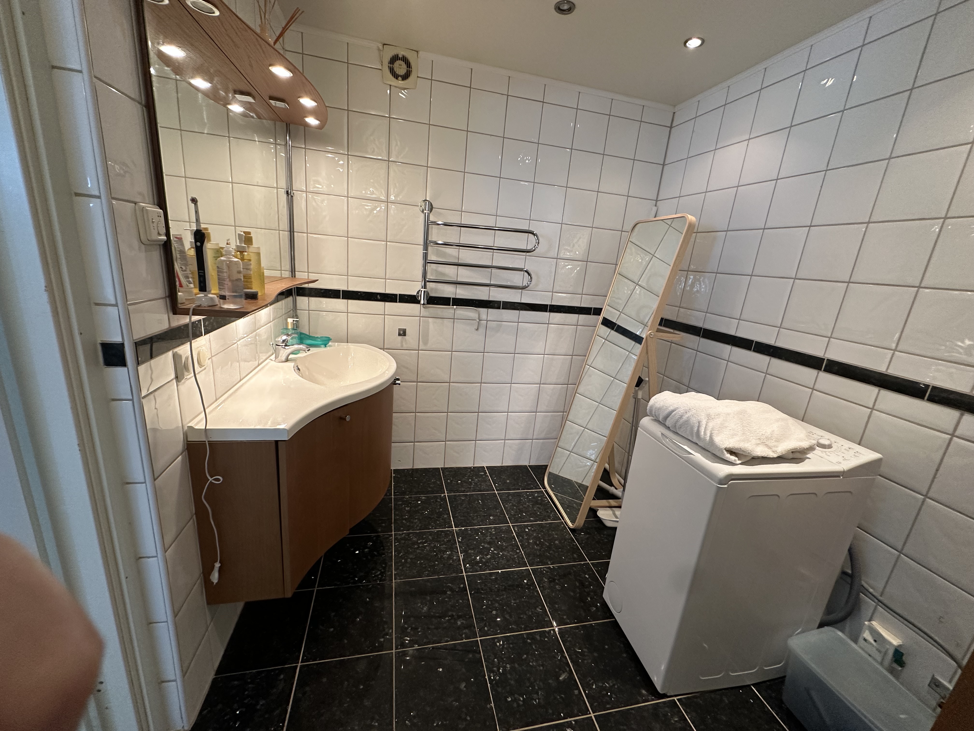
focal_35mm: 14
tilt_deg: -15.0
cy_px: 366
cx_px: 487
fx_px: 394
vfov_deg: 85.7
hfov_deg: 102.1
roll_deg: -5.1
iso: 200
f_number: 2.2
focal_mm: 2.22
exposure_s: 1/50
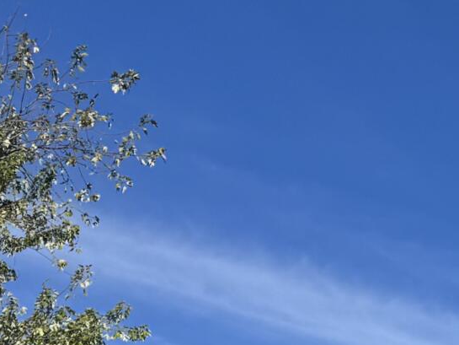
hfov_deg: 13.1
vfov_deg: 9.9
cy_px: 827
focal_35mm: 132
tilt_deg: +4.8
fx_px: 1751
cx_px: 894
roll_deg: +1.4
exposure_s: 1/5814
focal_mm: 6.76
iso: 80
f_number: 1.78
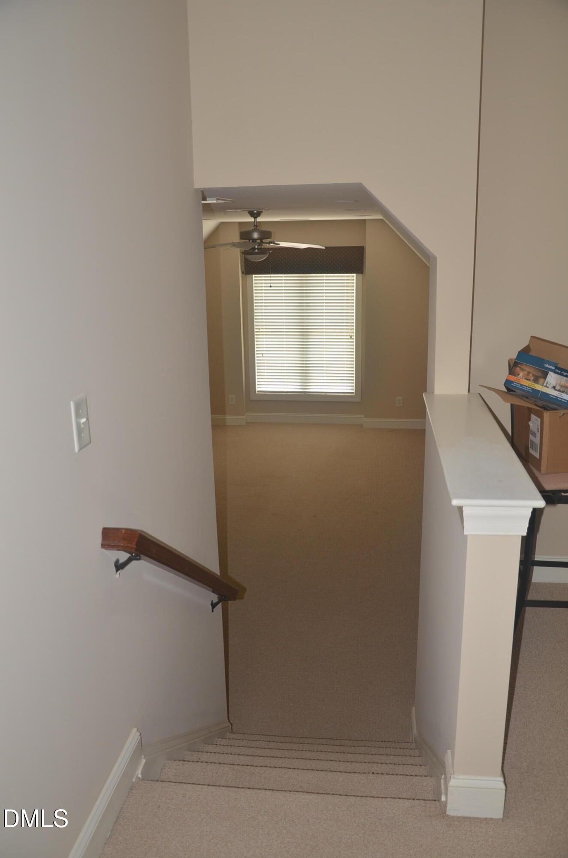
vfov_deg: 59.6
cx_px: 284
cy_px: 429
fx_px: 749
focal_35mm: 32
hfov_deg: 41.5
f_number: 3.8
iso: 320
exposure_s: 1/60
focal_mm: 21
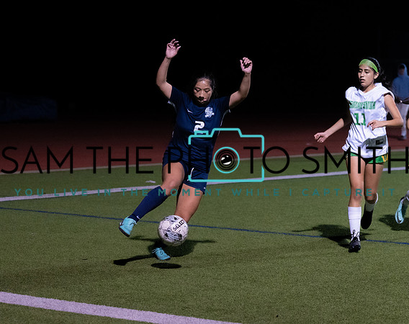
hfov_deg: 15.8
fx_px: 1476
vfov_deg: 12.5
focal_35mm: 122
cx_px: 180
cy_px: 159
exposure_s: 1/1000
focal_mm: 70
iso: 4000
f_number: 2.8
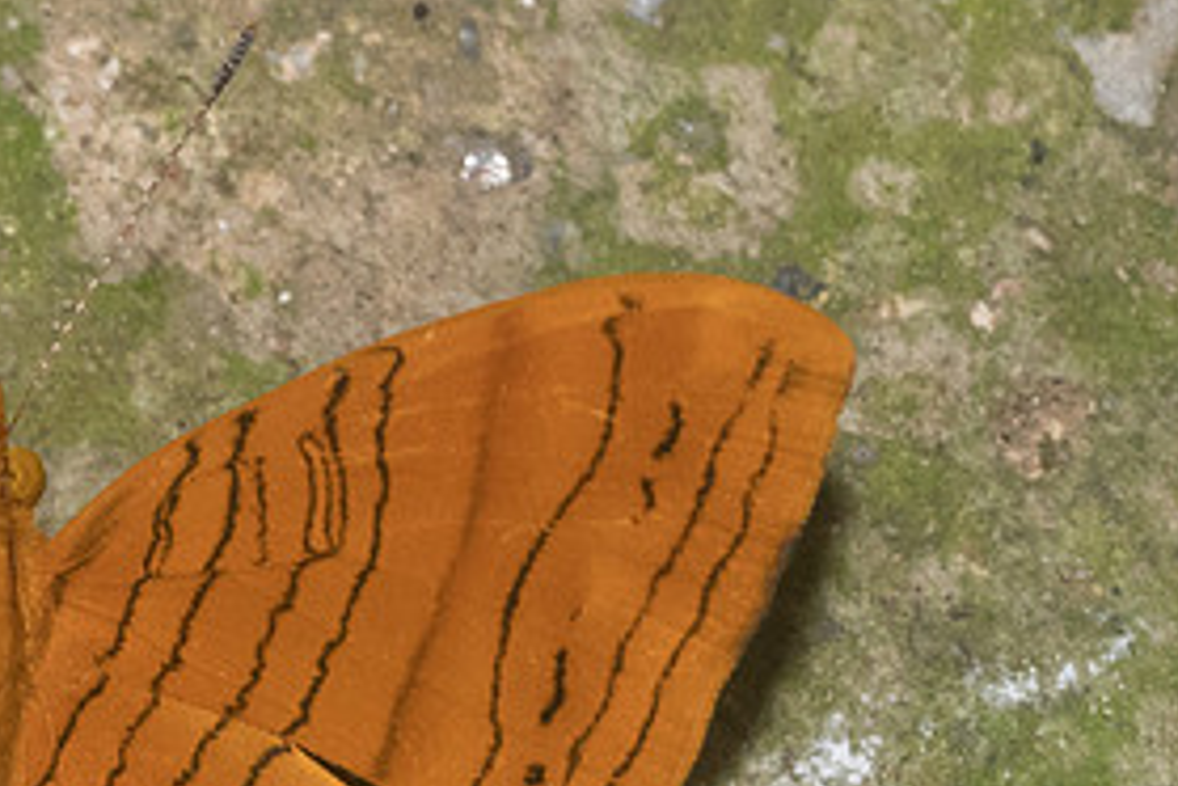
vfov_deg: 1.4
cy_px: 1034
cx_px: 25
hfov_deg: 2.1
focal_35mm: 996
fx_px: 32589
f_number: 13
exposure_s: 1/250
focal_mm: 150
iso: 1000
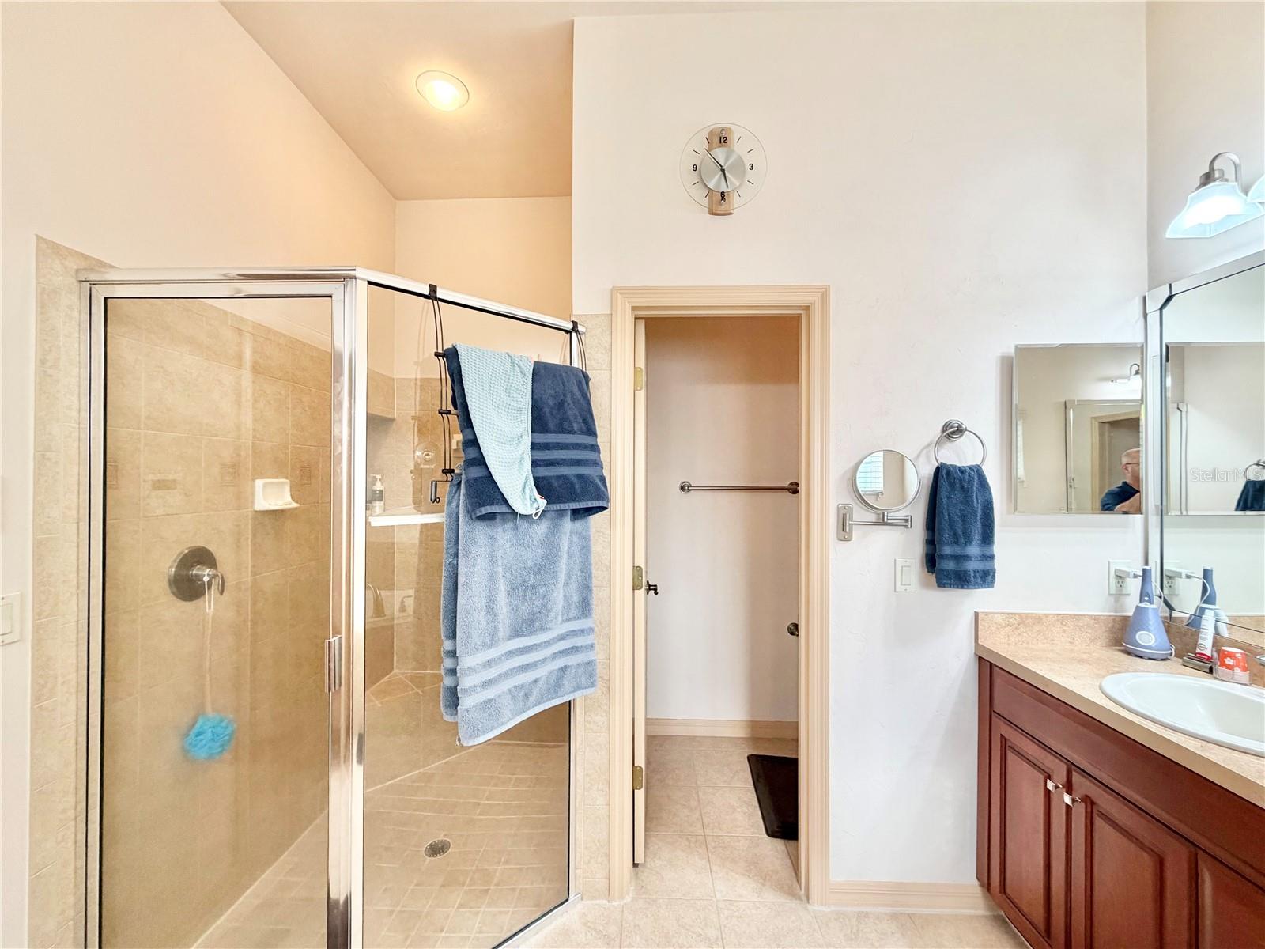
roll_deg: +0.0
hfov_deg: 102.1
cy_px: 474
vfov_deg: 85.7
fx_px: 512
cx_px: 632
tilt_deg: -0.7
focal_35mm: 14
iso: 200
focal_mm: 2.22
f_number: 2.2
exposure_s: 1/120
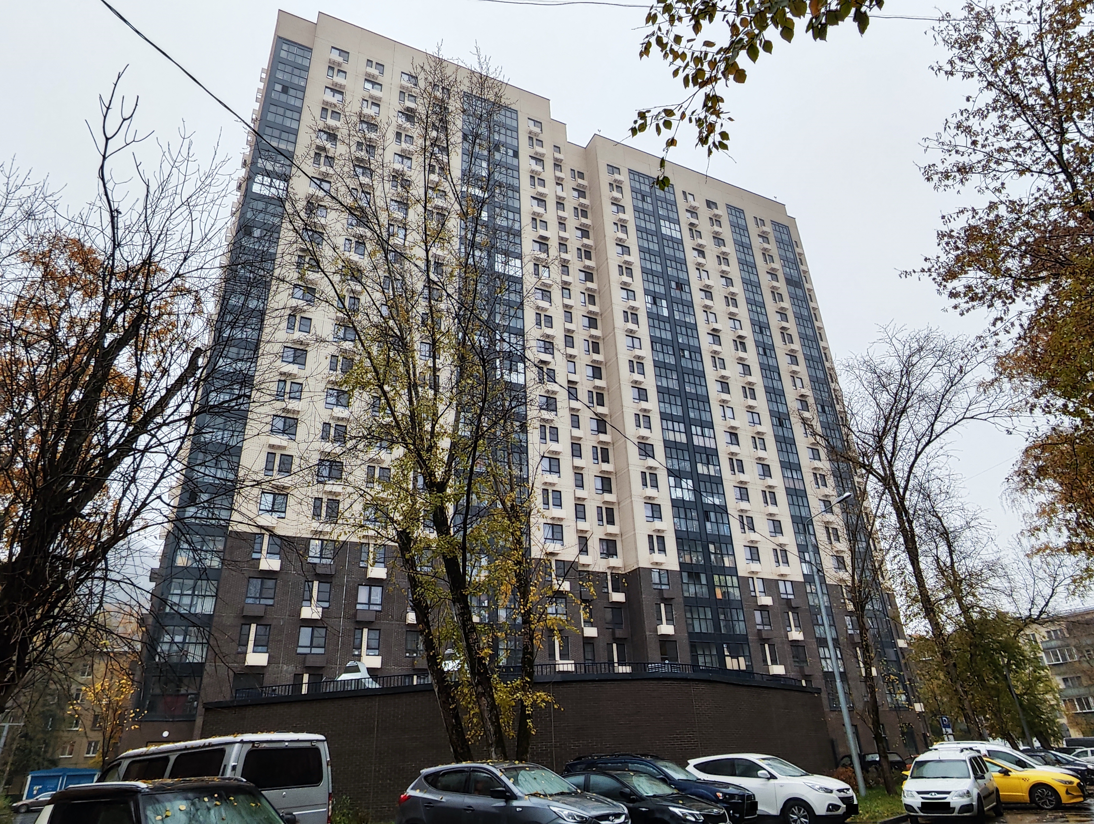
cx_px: 547
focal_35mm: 14
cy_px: 412
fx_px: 443
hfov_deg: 102.0
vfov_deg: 85.8
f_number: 2.2
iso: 72
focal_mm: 2.16
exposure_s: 1/50
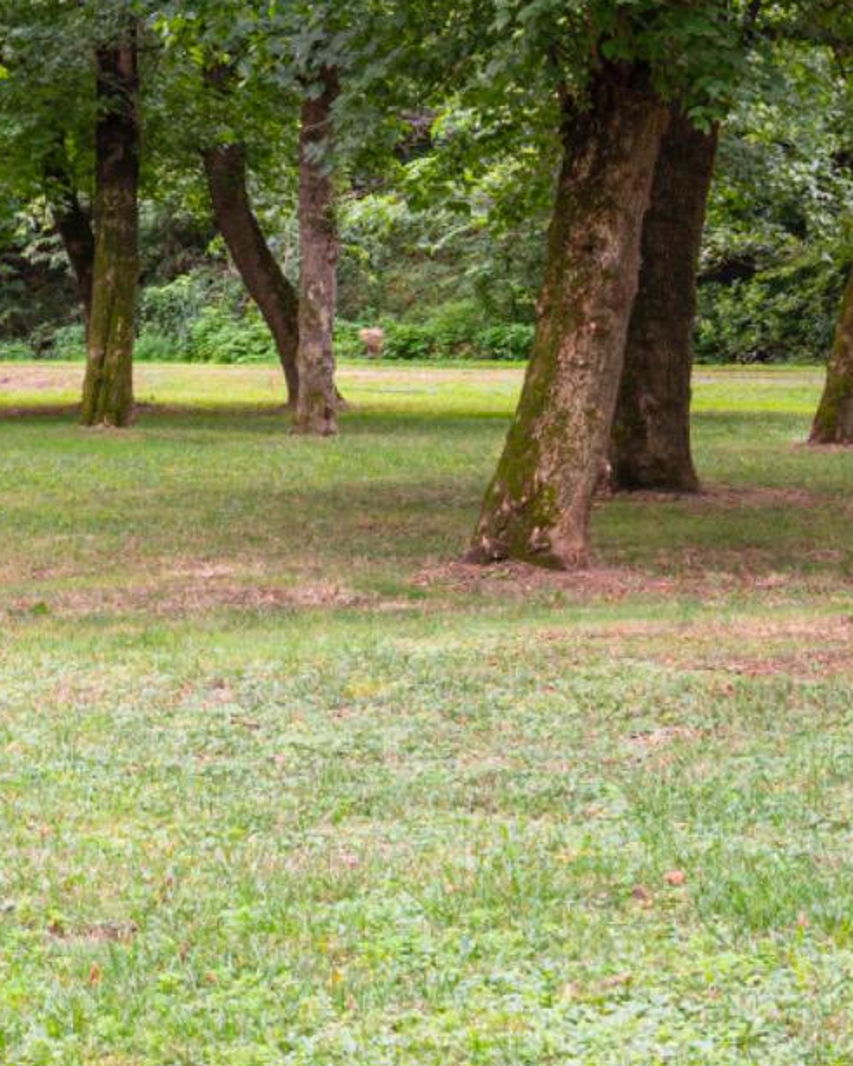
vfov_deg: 15.7
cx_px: -466
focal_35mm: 122
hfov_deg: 12.0
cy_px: 219
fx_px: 3851
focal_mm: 39
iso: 1000
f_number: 6.3
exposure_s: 1/160
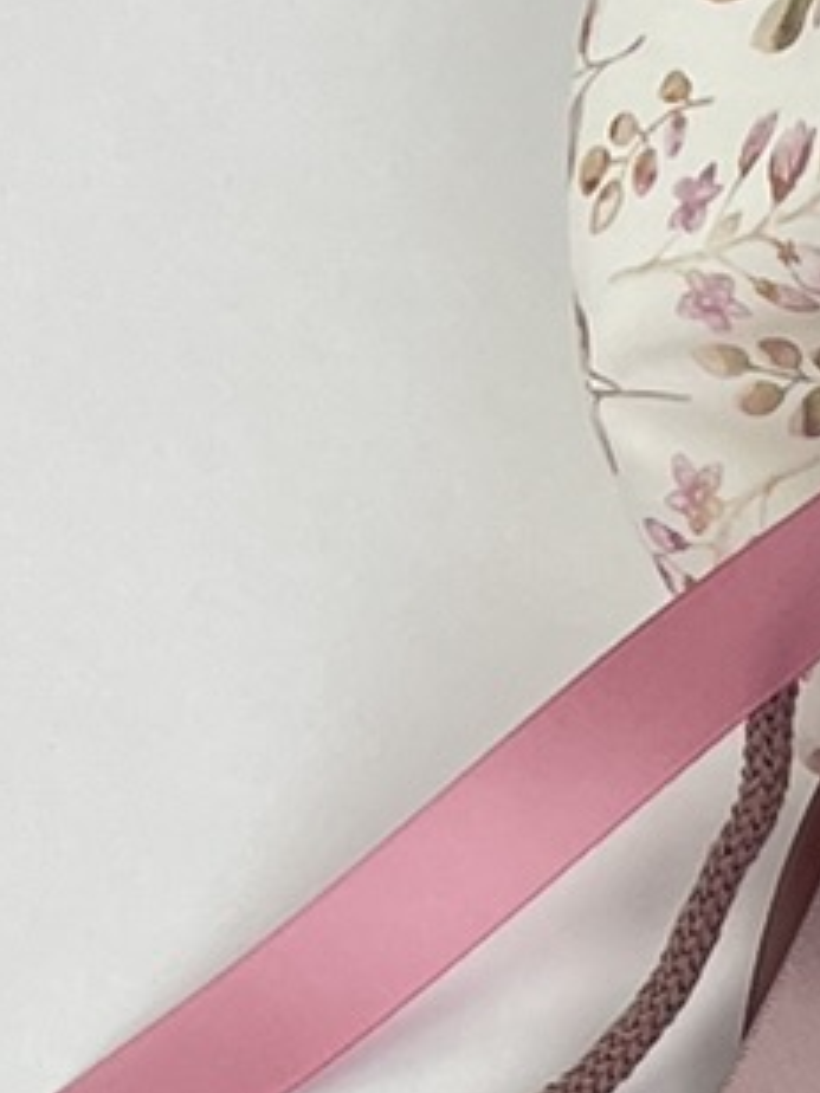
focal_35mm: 173
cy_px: 2314
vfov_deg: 10.4
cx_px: 2197
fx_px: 5464
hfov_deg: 7.8
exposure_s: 1/191
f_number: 1.6
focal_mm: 5.1
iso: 40
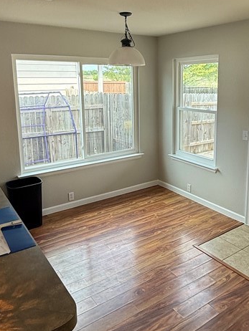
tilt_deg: -9.5
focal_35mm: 31
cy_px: 131
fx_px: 297
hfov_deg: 45.2
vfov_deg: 57.8
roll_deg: -0.7
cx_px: 151
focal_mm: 2.22
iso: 80
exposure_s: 1/120
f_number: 2.2
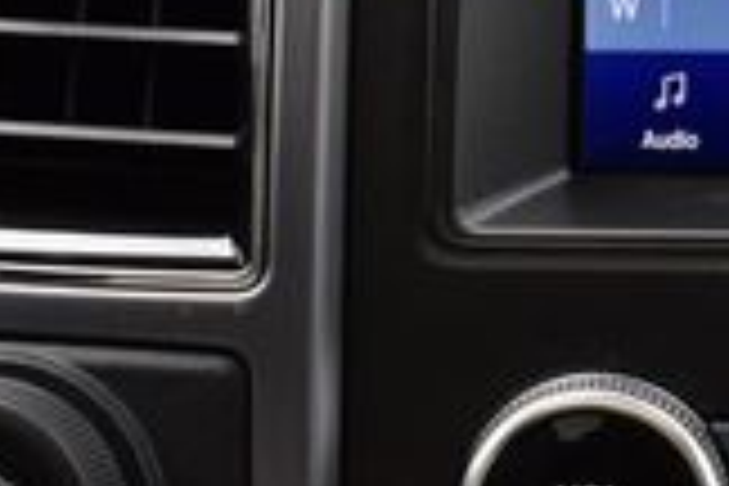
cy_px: -184
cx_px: 1098
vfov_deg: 6.8
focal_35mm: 201
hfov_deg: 9.9
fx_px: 4070
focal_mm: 34
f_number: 8
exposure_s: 1/80
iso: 400
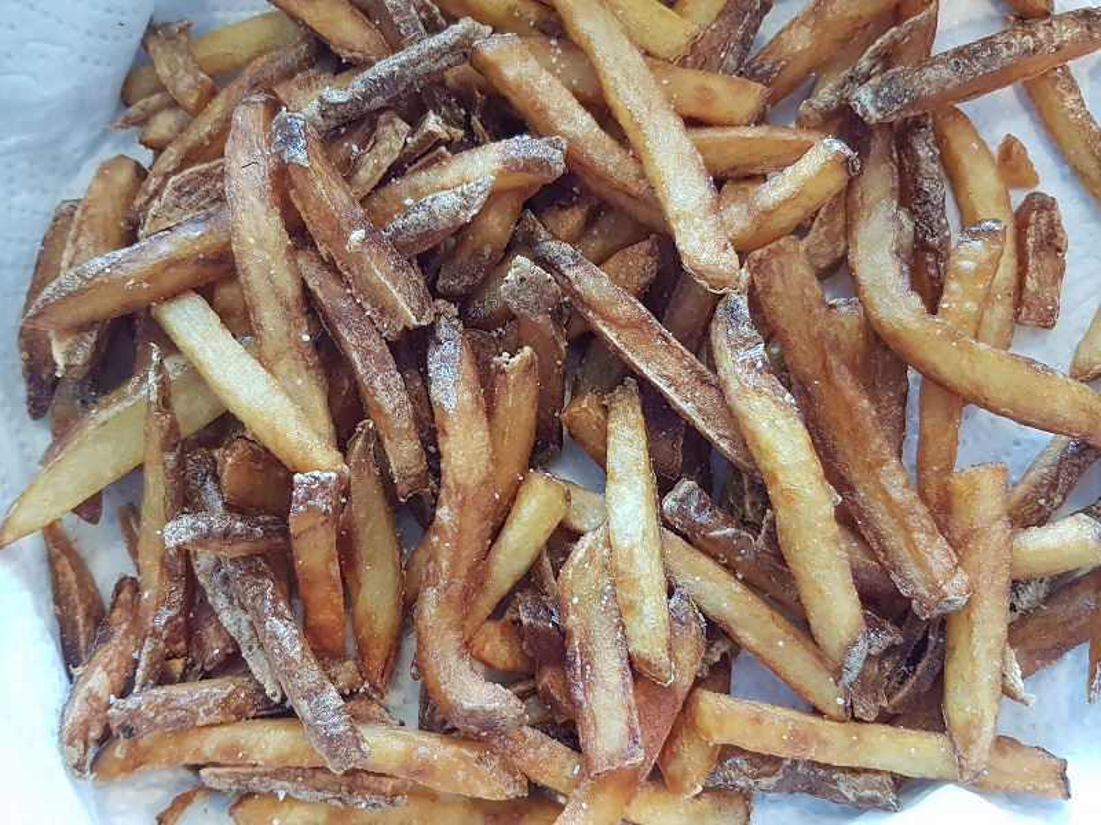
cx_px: 550
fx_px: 827
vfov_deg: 53.1
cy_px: 412
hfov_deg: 67.3
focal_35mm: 26
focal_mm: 4.2
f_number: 1.7
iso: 200
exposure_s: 1/33
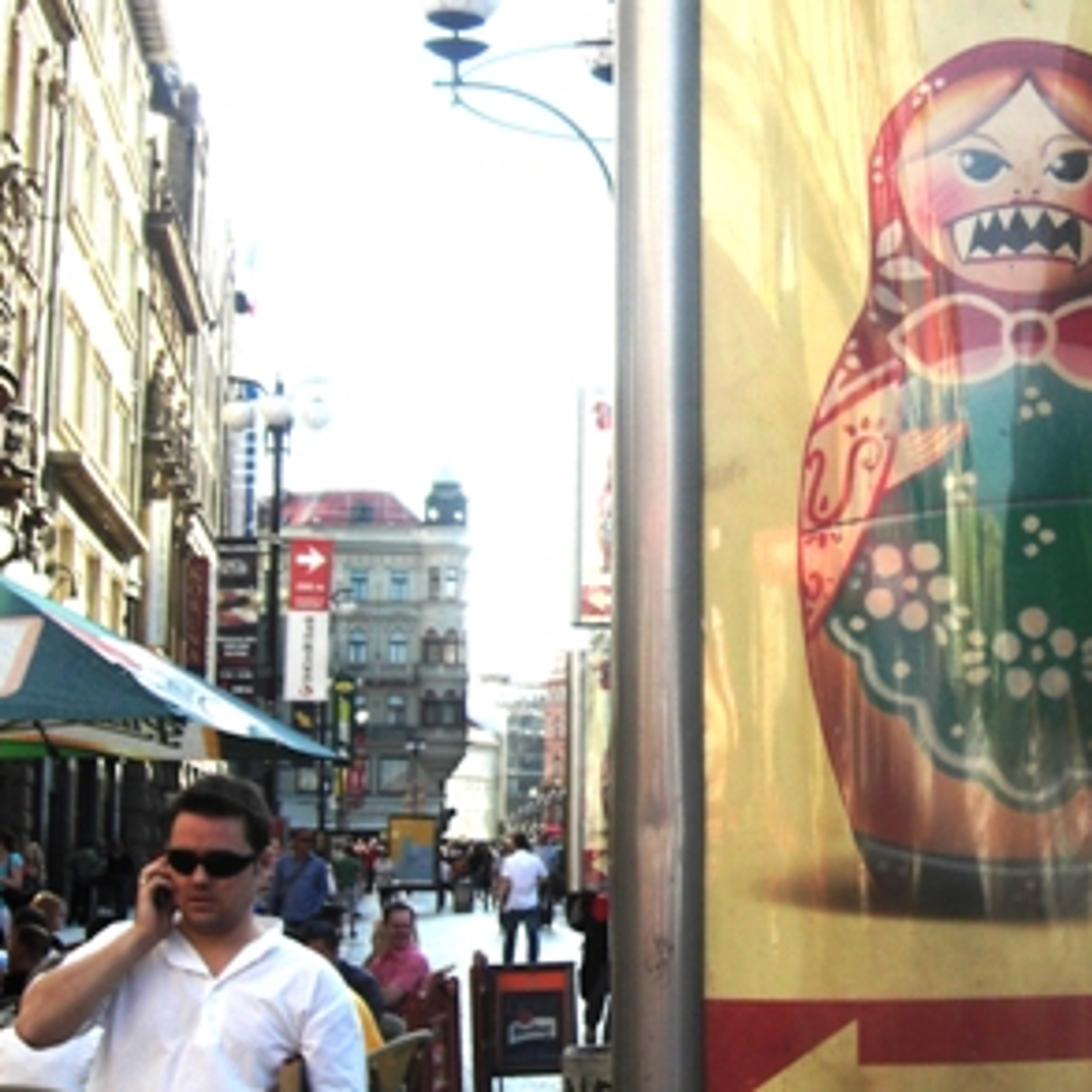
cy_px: 512
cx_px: 969
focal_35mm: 71
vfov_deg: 24.3
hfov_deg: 23.7
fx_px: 2534
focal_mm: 7.9
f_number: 4
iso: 80
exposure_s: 1/400
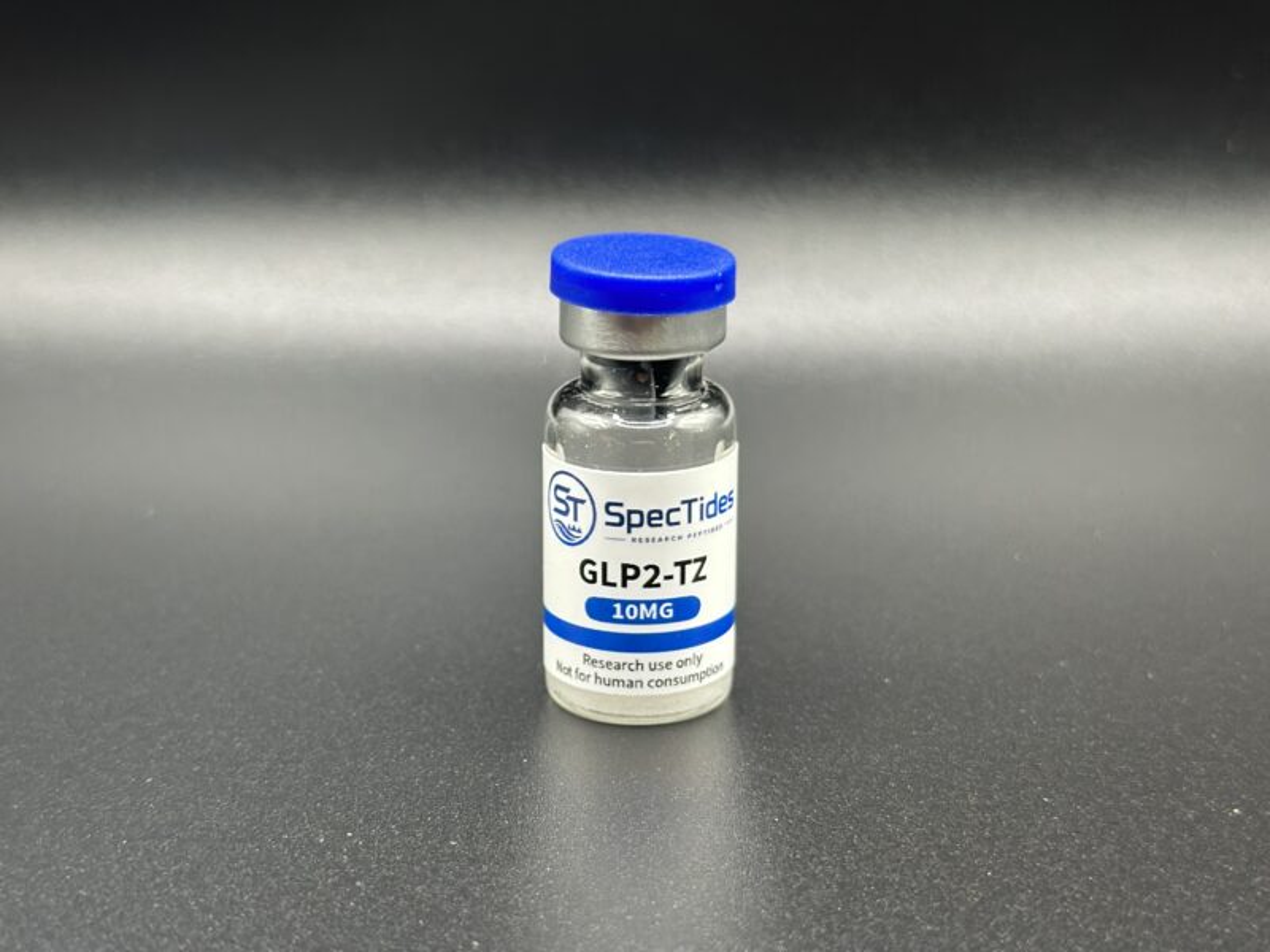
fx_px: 1761
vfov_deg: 30.3
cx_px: 635
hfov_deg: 39.7
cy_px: 476
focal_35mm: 48
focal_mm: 6.86
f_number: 1.78
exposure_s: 1/60
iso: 80
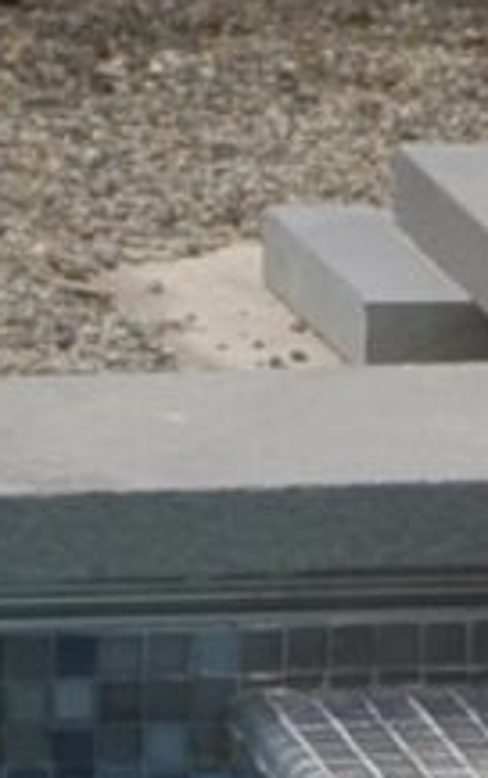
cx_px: 294
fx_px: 9174
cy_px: 2814
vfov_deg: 4.5
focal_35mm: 432
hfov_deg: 3.0
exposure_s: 1/200
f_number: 7.1
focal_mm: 24
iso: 200
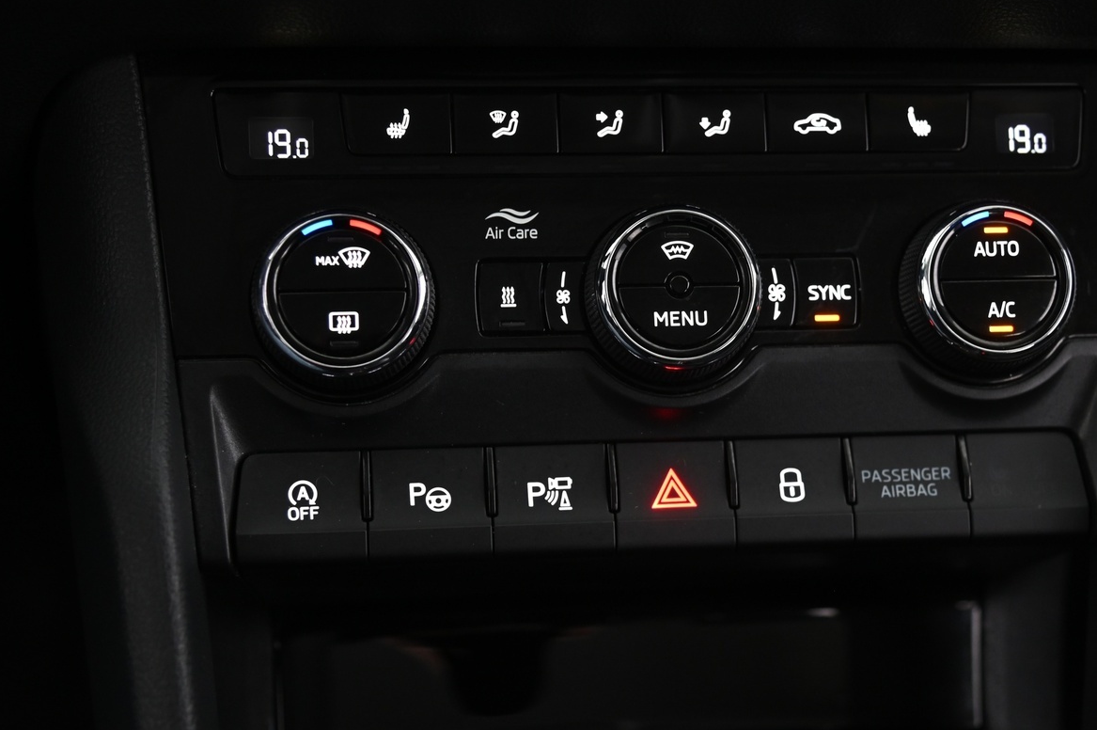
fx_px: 1949
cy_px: 441
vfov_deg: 21.2
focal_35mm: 64
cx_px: 622
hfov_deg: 31.4
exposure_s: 1/13
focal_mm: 46
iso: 2000
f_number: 4
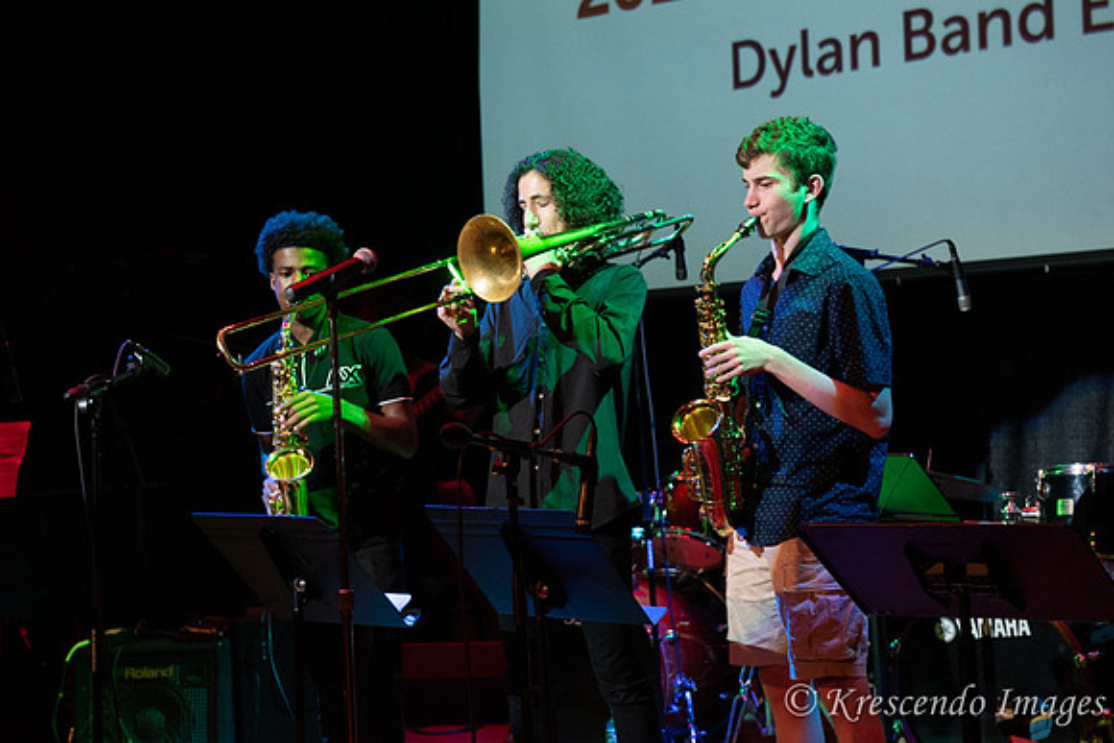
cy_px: 372
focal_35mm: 62
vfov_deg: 21.9
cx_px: 557
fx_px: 1919
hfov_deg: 32.4
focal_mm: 62
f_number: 5.6
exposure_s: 1/125
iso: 3200
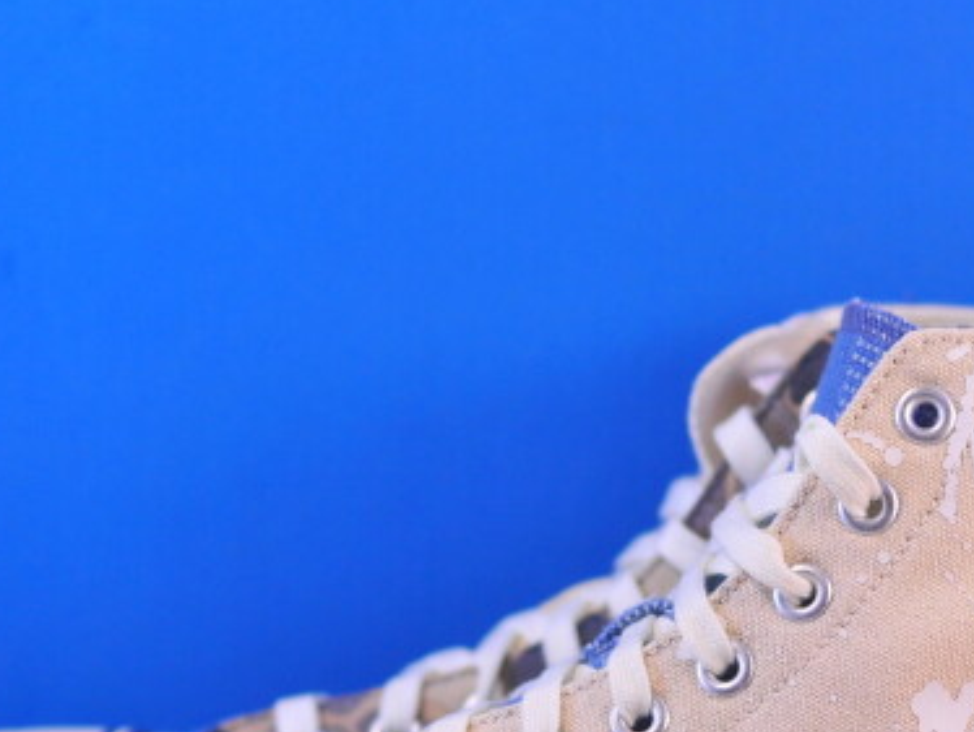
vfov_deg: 9.6
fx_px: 4336
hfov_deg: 12.8
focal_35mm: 154
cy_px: 587
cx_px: 591
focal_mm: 50
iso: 250
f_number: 2.8
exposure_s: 1/250
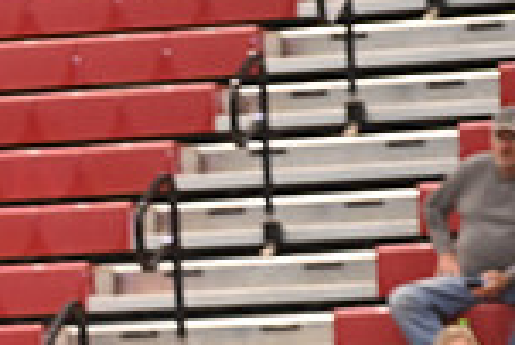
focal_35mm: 770
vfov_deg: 1.8
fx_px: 11026
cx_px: -242
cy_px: 637
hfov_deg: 2.7
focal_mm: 200
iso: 1600
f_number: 3.2
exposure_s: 1/250
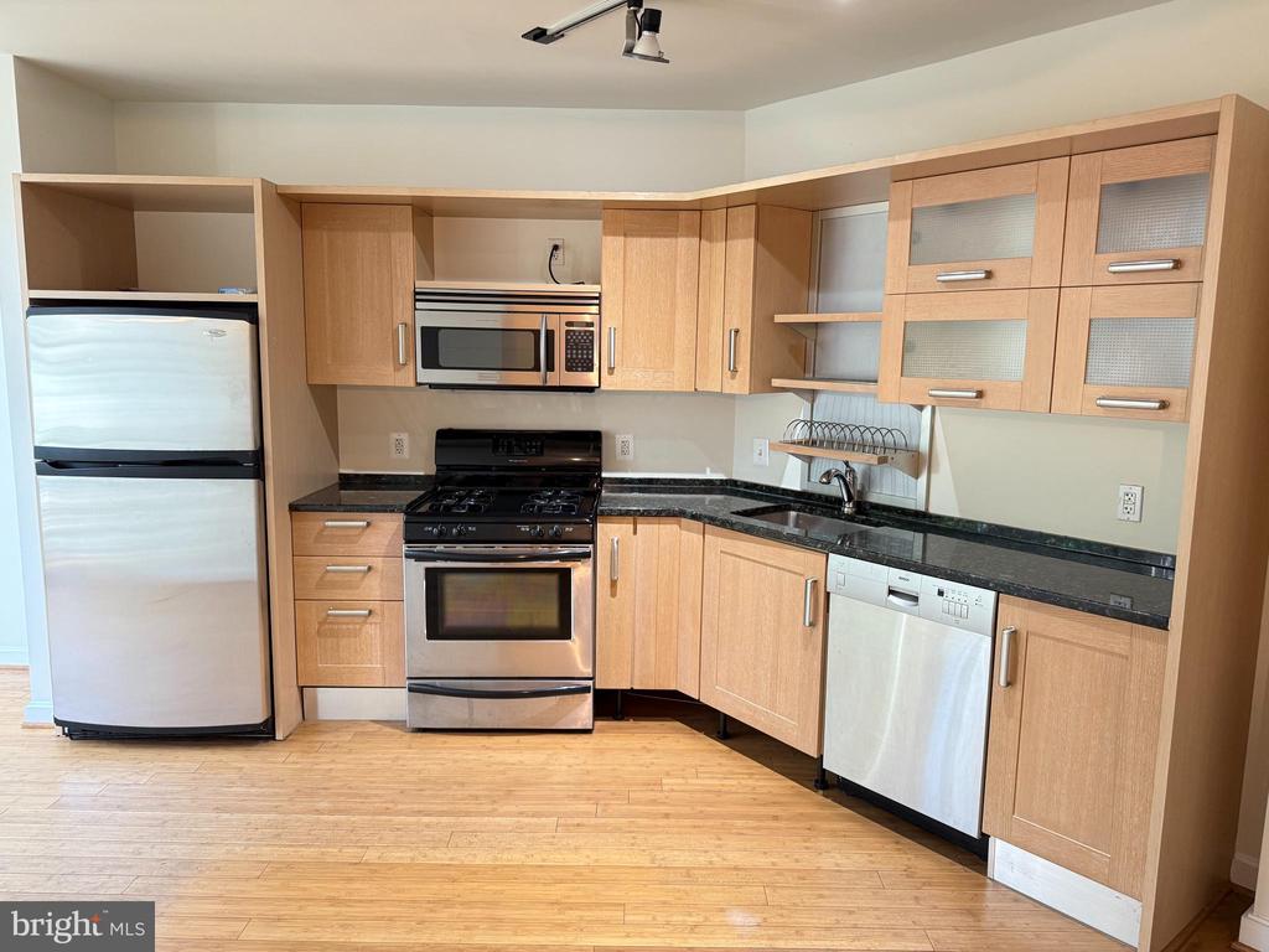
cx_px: 634
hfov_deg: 71.6
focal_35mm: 24
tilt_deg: -6.4
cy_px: 476
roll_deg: -0.1
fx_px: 880
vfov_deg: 56.8
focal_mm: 6.76
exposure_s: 1/60
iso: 250
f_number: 1.78
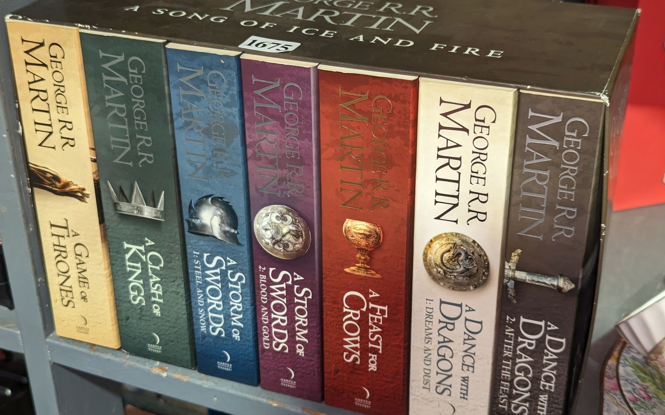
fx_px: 942
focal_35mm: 52
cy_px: 201
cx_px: 326
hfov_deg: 38.9
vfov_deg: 24.9
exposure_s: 1/86.5
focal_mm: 6.81
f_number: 1.85
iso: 245
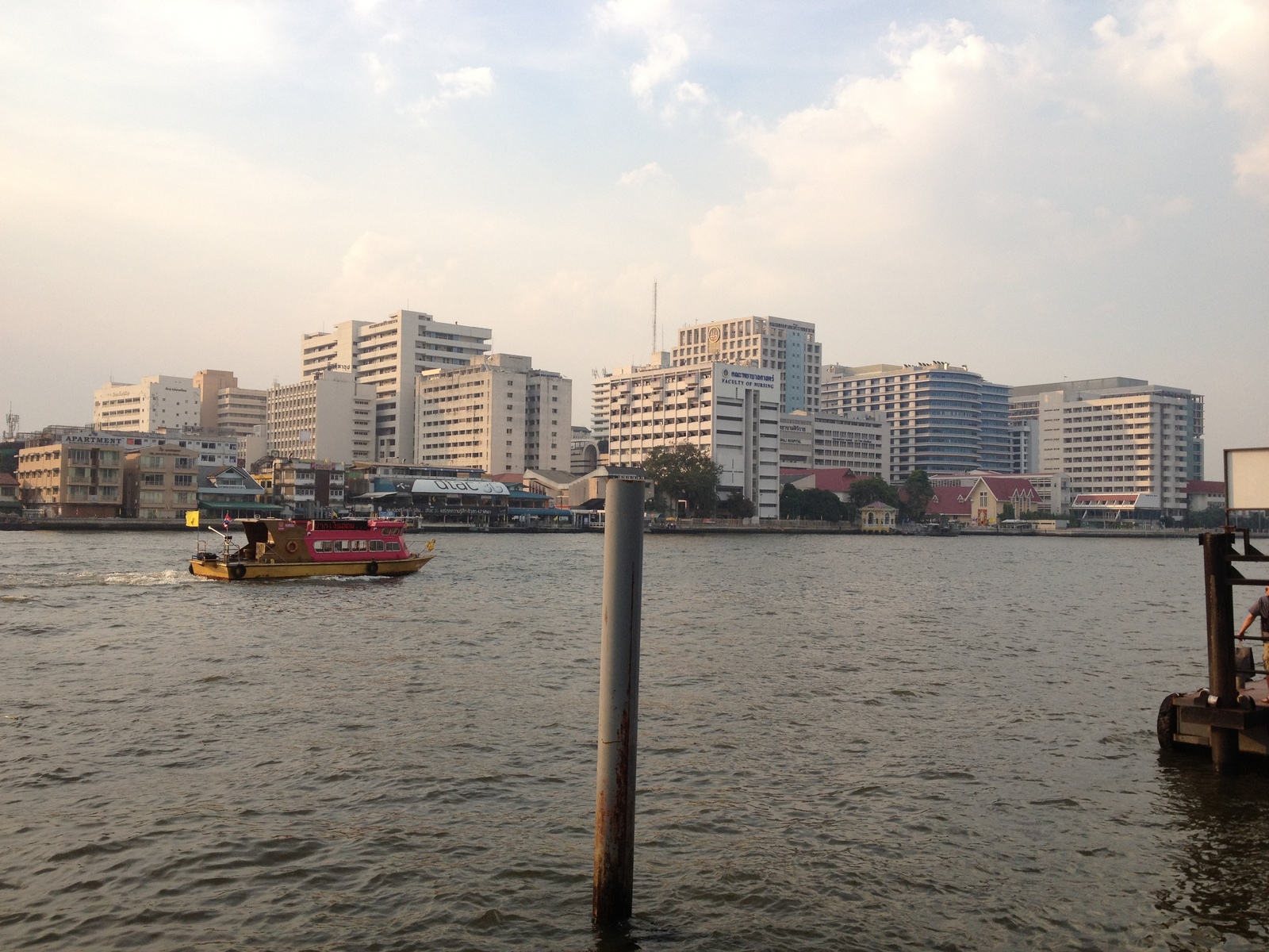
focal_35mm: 35
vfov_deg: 40.7
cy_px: 476
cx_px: 634
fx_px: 1283
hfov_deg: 52.6
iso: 64
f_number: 2.4
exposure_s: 1/905
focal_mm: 4.28
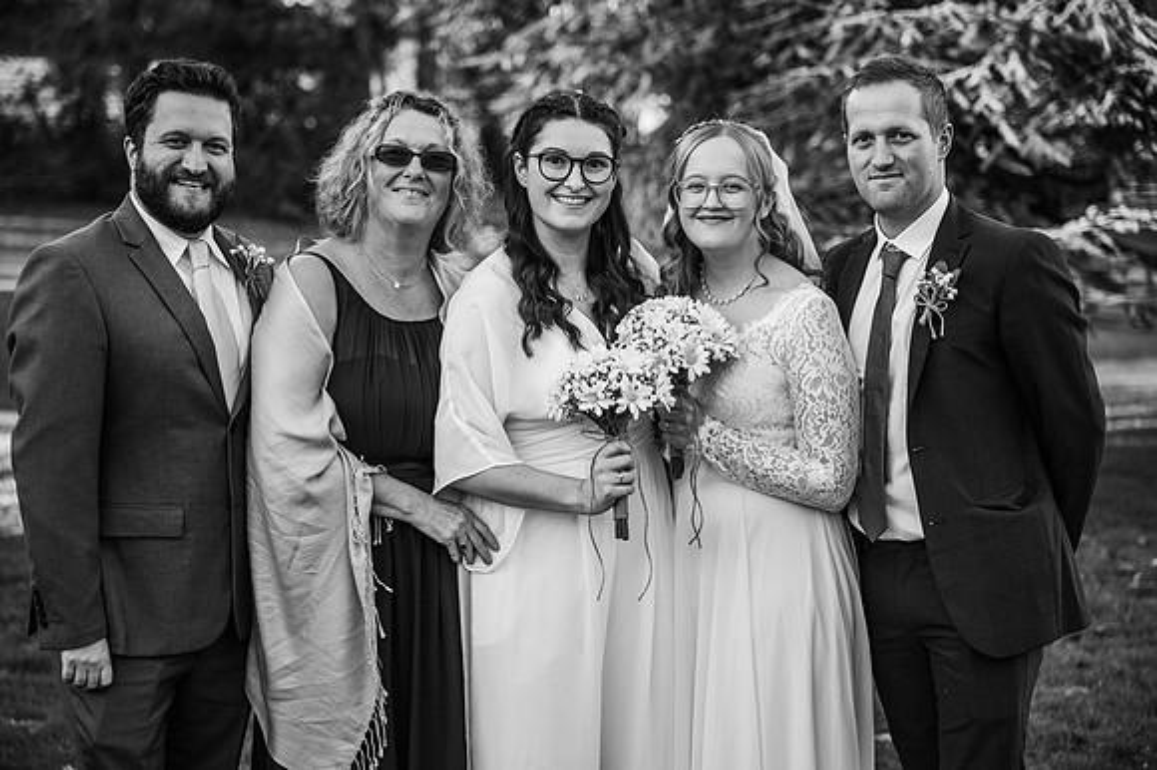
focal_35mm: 66
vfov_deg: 20.6
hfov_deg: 30.5
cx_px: 578
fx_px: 2120
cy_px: 385
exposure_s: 1/500
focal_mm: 66
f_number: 2.8
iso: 100
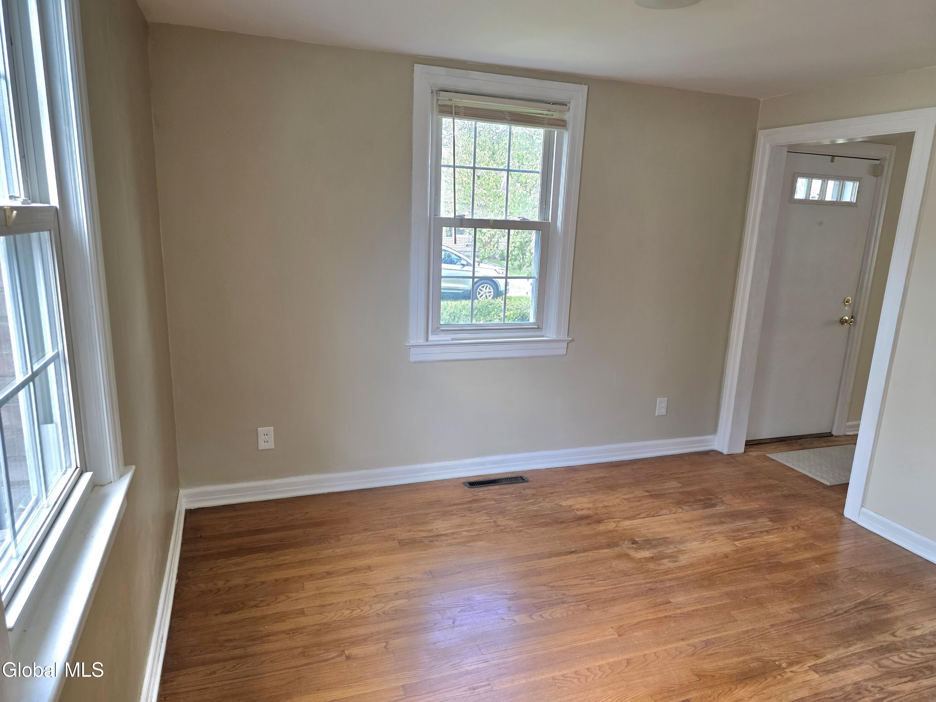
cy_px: 351
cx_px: 468
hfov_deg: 73.9
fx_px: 622
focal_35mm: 23
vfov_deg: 58.9
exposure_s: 1/120
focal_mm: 6.3
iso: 100
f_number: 1.7
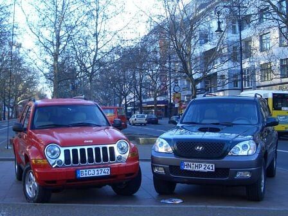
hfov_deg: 45.8
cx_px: 144
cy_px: 108
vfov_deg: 35.1
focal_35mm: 41
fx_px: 341
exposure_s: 1/100
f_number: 2.8
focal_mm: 6.8
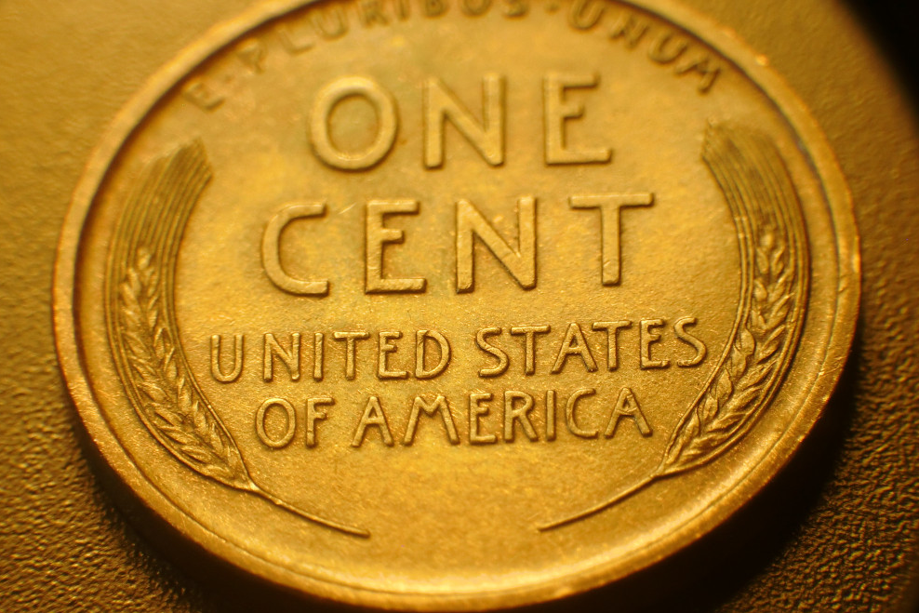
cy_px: 297
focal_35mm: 40
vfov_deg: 33.4
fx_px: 1021
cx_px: 459
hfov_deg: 48.5
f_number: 3.9
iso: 64
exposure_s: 1/100
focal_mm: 6.66
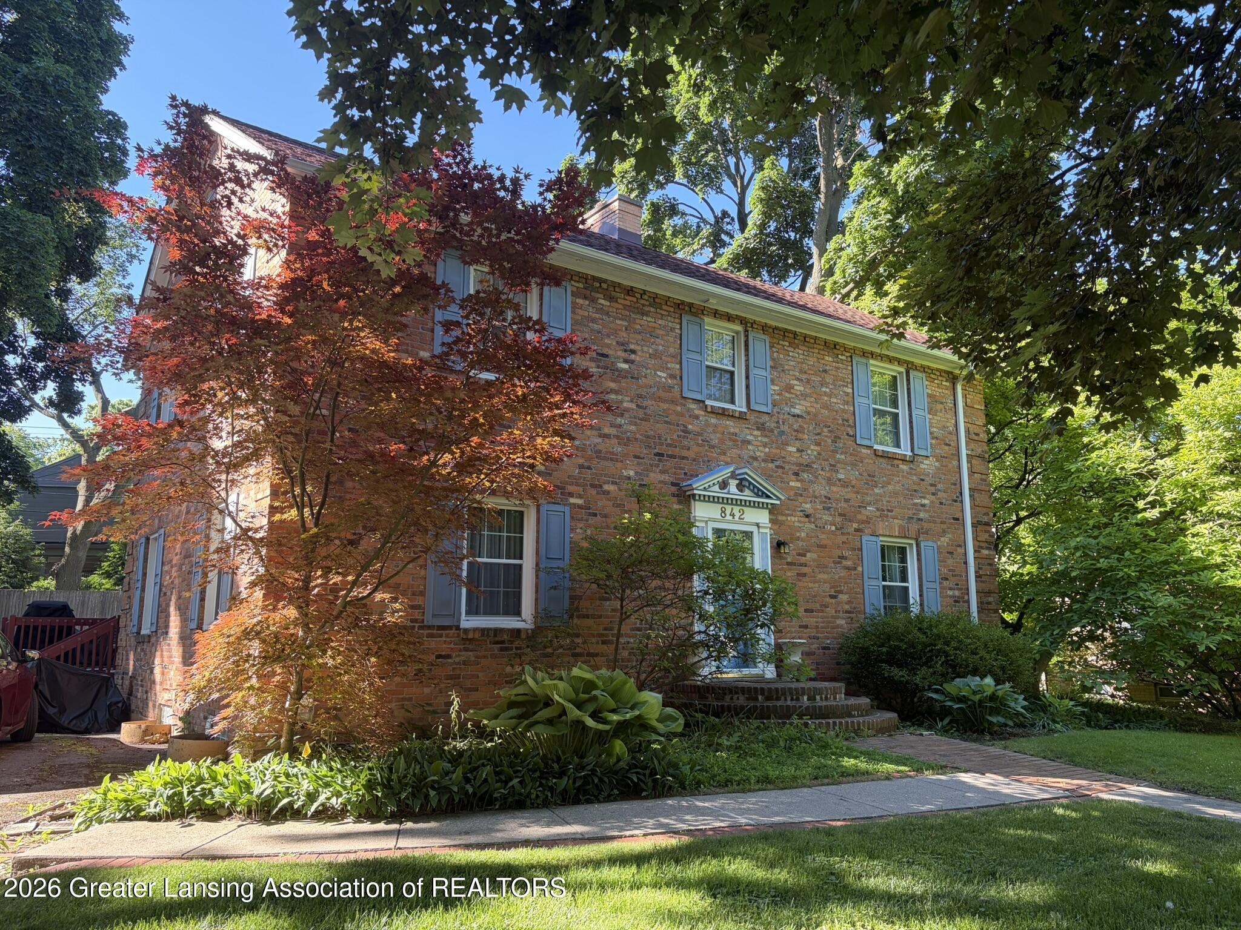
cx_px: 620
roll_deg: +0.9
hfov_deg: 67.3
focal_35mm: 26
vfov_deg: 53.1
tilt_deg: +11.3
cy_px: 465
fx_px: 932
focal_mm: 5.96
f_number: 1.6
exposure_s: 1/177
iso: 50
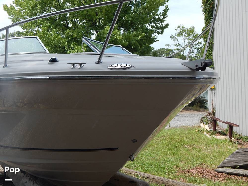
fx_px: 308
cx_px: 124
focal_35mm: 43
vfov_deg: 33.6
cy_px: 93
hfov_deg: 43.9
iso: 125
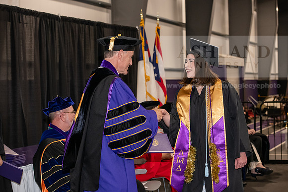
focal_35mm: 70
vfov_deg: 19.5
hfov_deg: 28.8
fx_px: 560
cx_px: 144
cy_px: 96
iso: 2500
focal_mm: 70
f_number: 5
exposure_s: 1/200
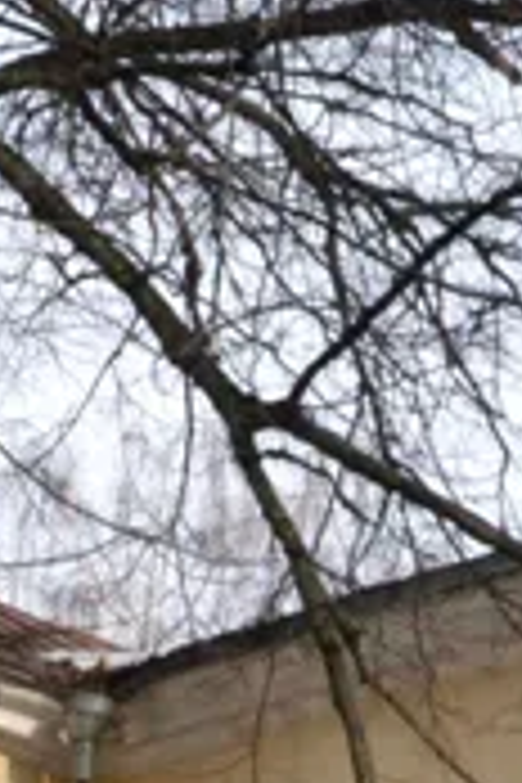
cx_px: 544
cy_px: 1267
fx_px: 3458
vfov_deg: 12.2
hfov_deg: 8.6
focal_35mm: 159
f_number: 13
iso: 1600
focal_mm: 18
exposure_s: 1/640
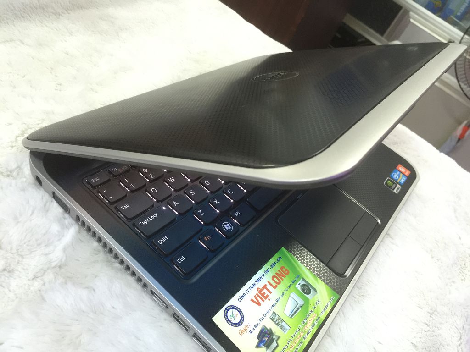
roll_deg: -29.4
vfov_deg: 48.2
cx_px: 235
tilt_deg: -37.9
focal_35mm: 29
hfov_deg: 61.7
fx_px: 394
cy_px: 176
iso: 125
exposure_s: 1/10
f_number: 2.2
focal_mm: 4.15
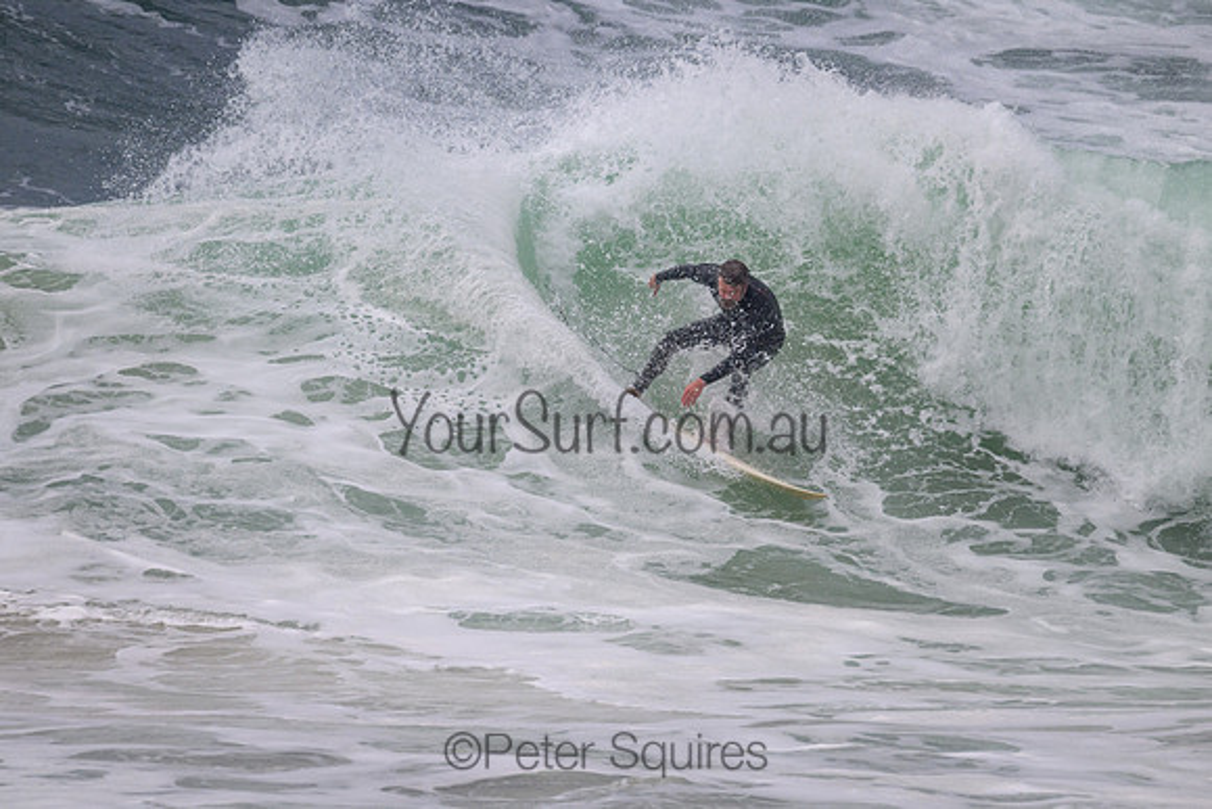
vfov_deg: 1.7
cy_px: 404
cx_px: 606
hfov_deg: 2.5
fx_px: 27745
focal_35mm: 824
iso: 560
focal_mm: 600
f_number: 11
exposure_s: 1/2000
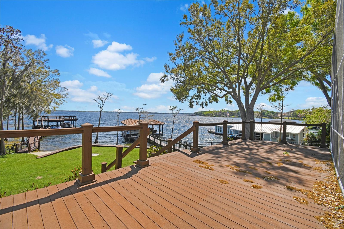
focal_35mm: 15
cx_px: 172
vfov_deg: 77.3
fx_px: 143
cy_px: 114
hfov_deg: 100.4
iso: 100
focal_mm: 10
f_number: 7.1
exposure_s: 1/400
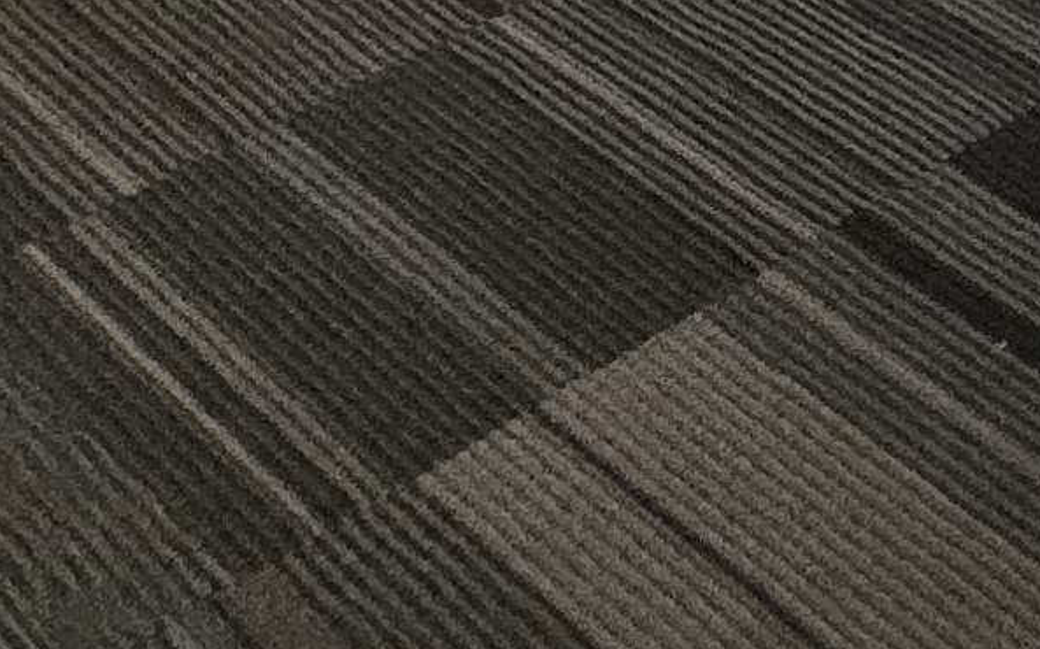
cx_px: 2436
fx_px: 2635
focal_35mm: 93
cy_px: -1724
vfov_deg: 8.8
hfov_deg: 14.8
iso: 250
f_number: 2.2
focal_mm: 1.7
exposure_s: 1/50
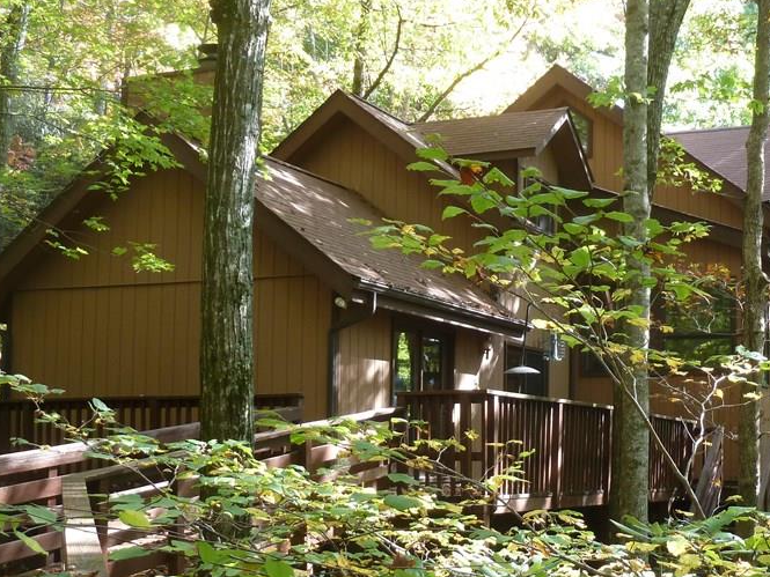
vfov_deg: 25.5
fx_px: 1268
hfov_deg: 33.6
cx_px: 490
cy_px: 402
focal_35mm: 57
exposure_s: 1/30
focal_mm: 6.1
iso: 125
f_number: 3.6
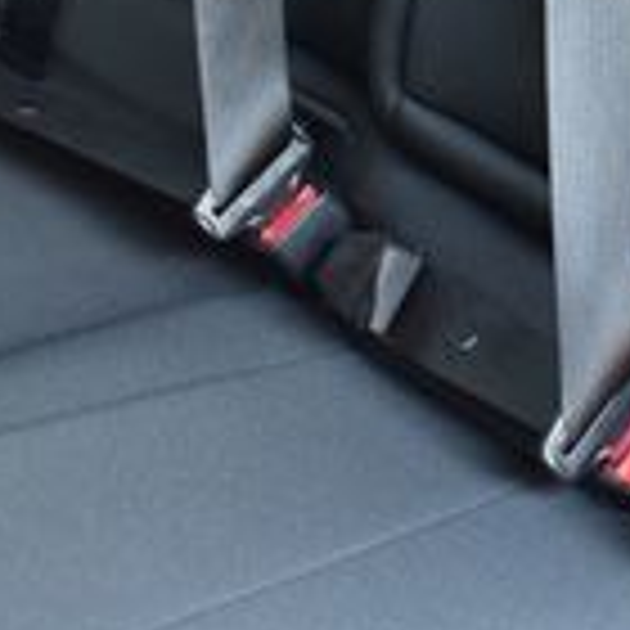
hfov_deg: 14.9
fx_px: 2162
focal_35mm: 105
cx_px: 1053
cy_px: -189
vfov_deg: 15.8
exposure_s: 1/15
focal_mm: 18
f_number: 4.5
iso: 1600
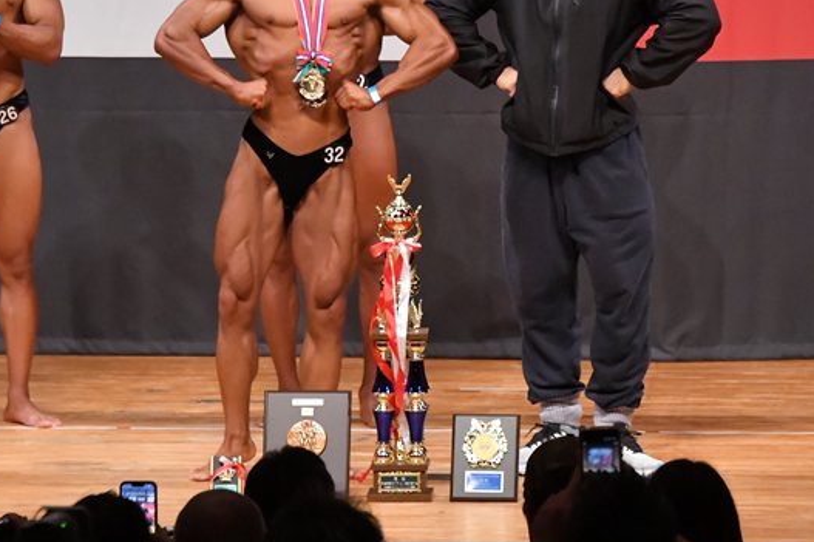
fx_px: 7979
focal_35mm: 353
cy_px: 162
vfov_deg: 3.9
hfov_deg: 5.8
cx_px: 503
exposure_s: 1/400
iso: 9000
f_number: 5.6
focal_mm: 160
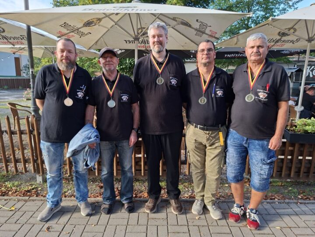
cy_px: 118
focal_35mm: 23
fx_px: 209
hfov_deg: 73.9
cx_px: 158
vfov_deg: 58.9
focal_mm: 5.54
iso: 50
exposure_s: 1/246
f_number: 1.8
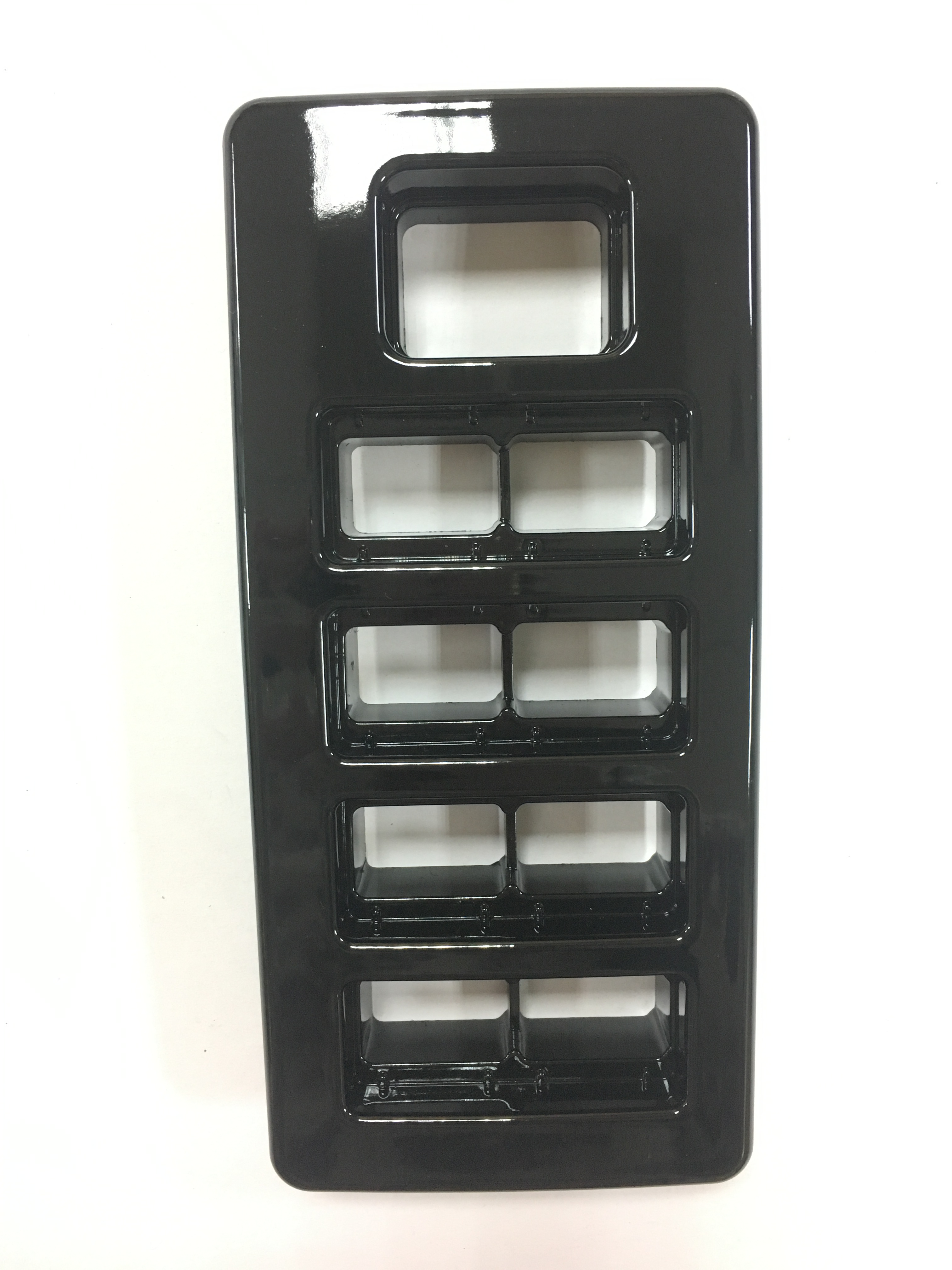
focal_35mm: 29
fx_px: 1063
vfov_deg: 61.7
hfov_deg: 48.2
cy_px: 635
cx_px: 476
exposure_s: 1/30
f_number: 2.2
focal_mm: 4.15
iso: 160
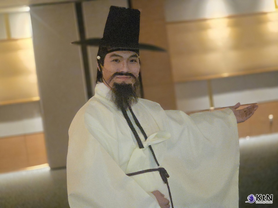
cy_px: 104
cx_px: 139
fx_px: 554
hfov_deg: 28.2
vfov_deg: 21.3
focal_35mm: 69
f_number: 2.4
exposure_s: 1/30
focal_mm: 7
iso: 1600
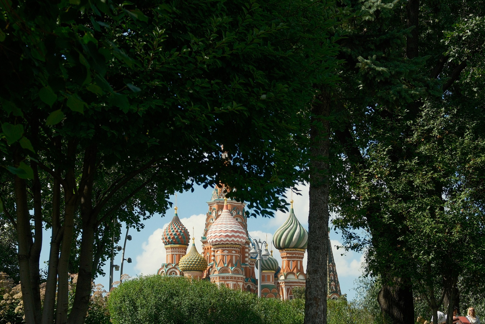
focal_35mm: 104
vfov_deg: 13.2
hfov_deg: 19.6
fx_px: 1401
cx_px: 226
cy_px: 201
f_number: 5.6
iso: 640
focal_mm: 50
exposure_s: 1/1800
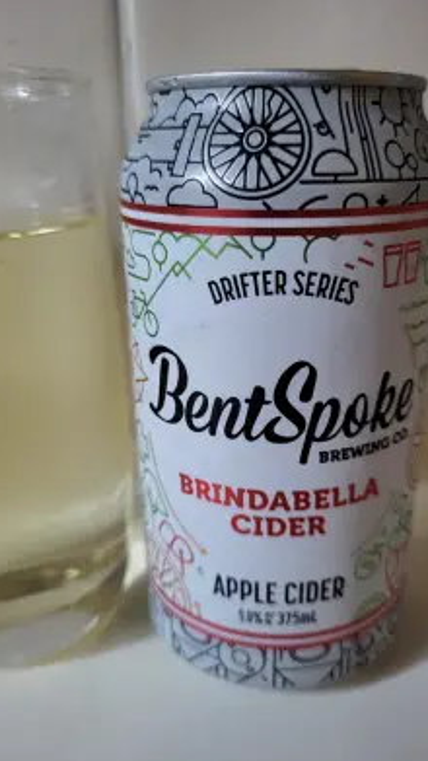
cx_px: 222
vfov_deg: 66.1
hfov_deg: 40.2
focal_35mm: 29
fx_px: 585
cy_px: 385
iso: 640
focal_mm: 5.4
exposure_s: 1/33.3
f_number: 1.8
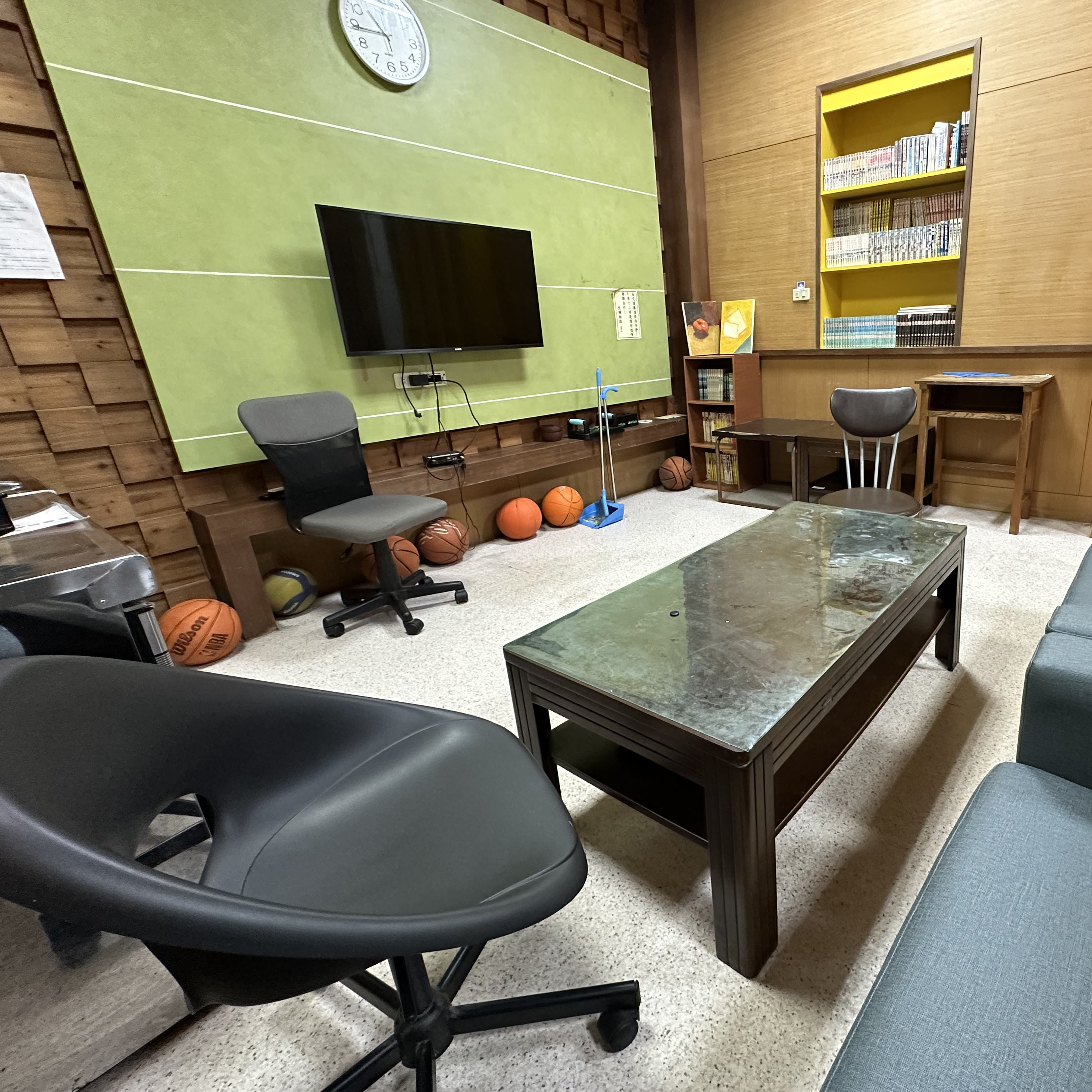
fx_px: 607
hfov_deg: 80.7
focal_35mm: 17
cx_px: 742
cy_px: 531
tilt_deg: -18.4
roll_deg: +3.0
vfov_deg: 83.9
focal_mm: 2.22
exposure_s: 1/60
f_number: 2.2
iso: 500
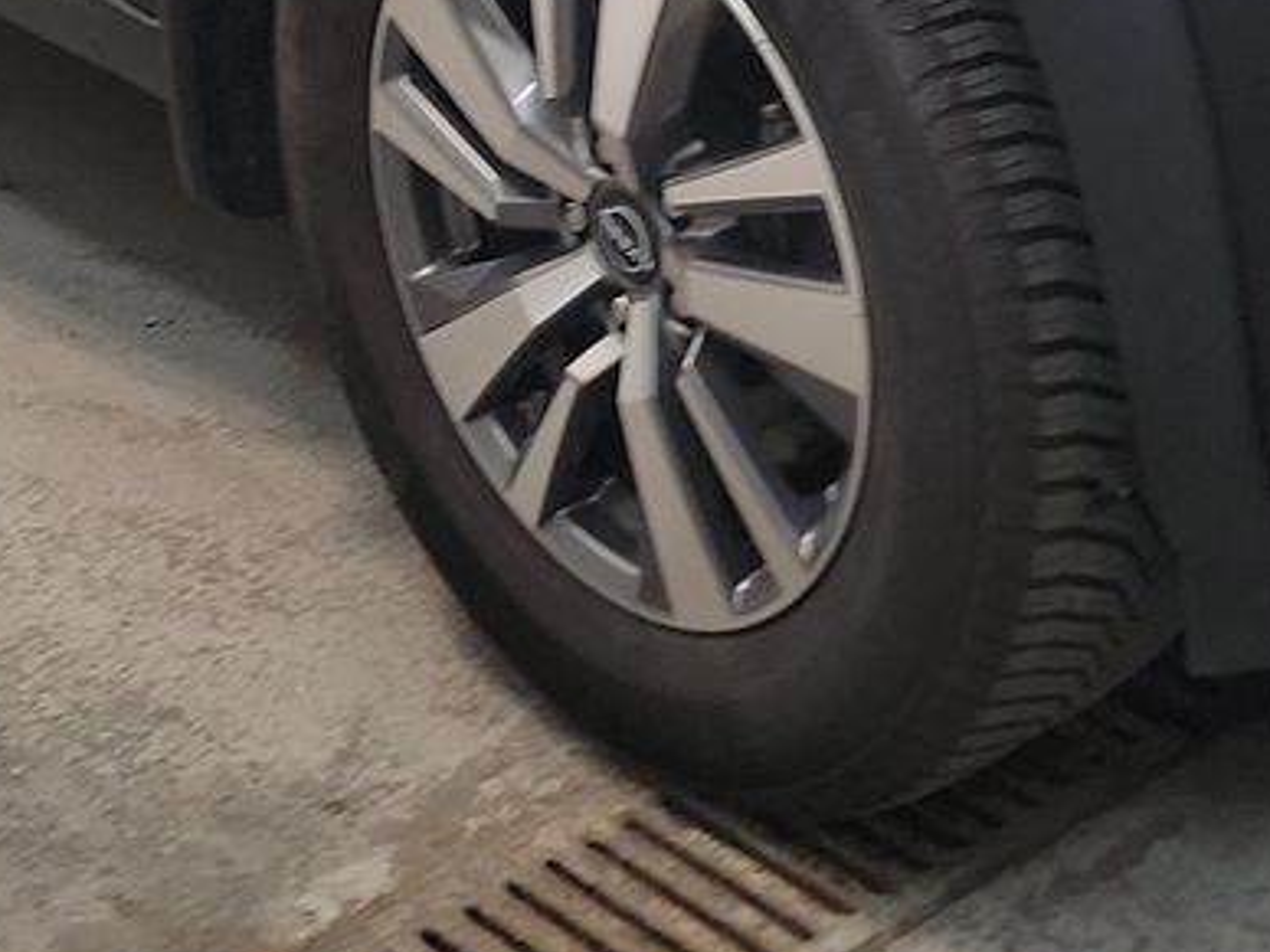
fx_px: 3632
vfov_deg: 14.1
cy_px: -438
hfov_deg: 19.6
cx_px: 1002
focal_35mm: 99
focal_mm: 6.7
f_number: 1.8
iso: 161
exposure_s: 1/59
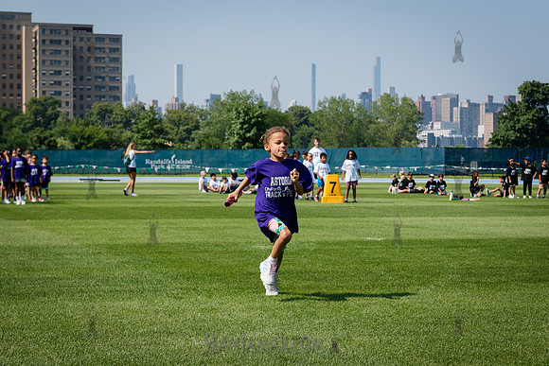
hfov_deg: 26.7
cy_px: 190
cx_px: 274
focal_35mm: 76
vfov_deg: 18.0
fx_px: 1157
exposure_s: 1/1600
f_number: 5.6
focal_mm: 62
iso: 400
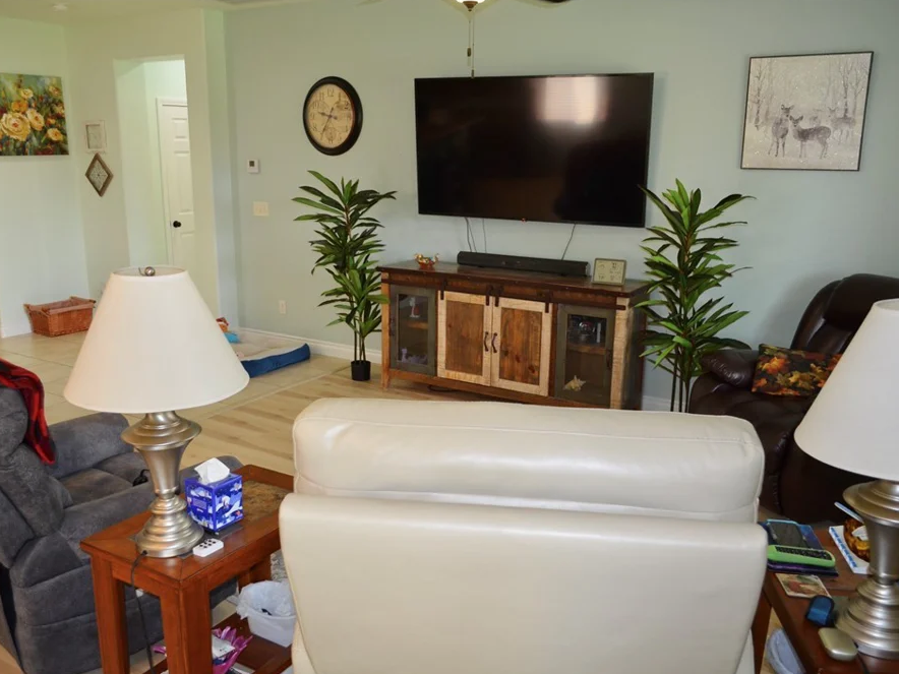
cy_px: 342
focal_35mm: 30
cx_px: 419
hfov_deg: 59.9
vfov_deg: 46.8
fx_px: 779
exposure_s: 1/60
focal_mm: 18
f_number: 3.5
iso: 720
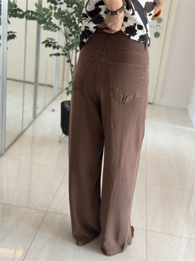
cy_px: 130
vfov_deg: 39.7
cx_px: 98
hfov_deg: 30.3
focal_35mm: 48
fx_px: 361
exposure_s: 1/60
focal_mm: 6.76
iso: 125
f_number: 1.78
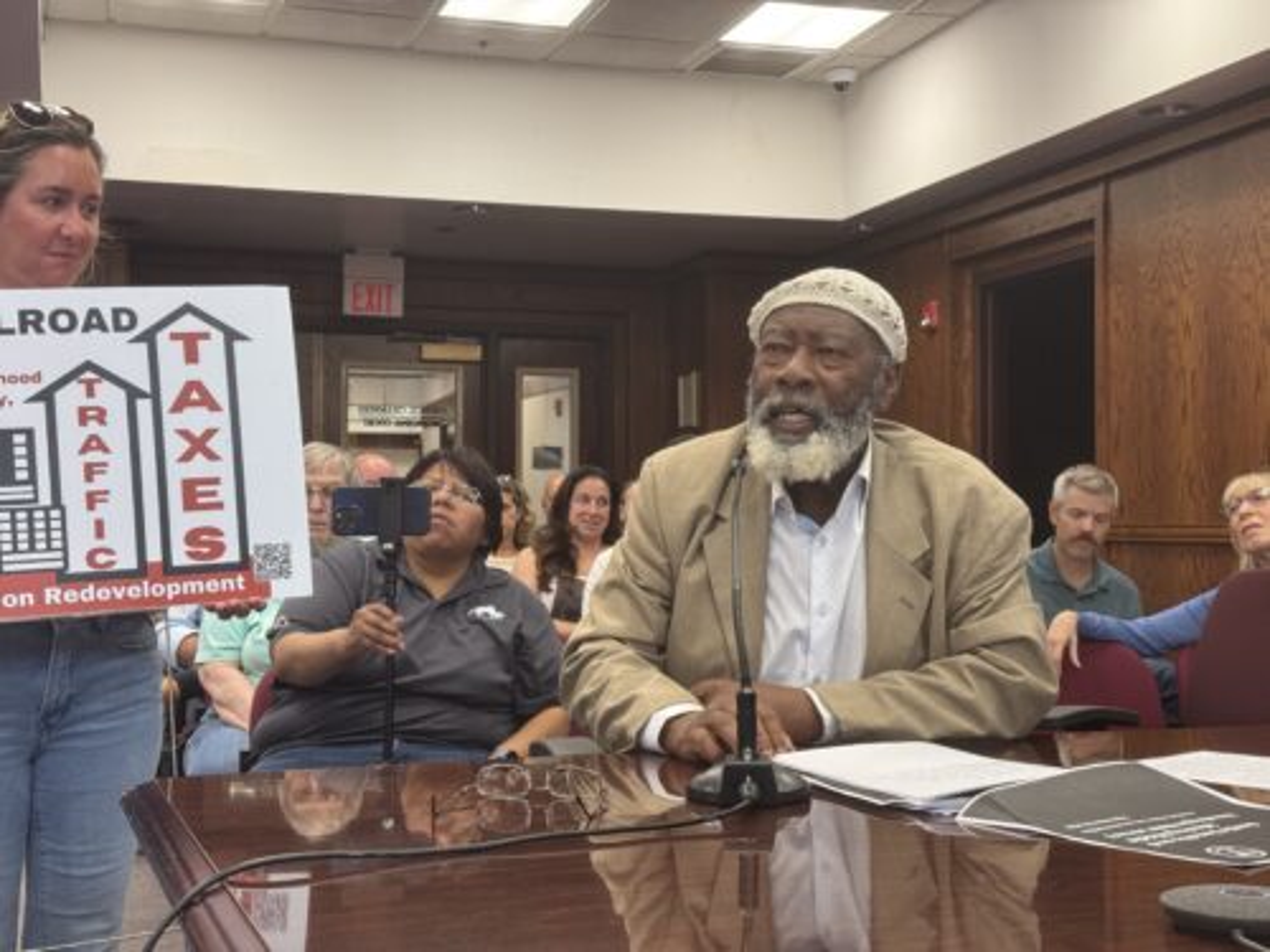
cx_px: 635
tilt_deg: +1.3
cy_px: 476
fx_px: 1761
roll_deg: +0.0
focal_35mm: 48
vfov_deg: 30.3
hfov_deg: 39.7
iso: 64
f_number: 1.78
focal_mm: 6.76
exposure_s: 1/60
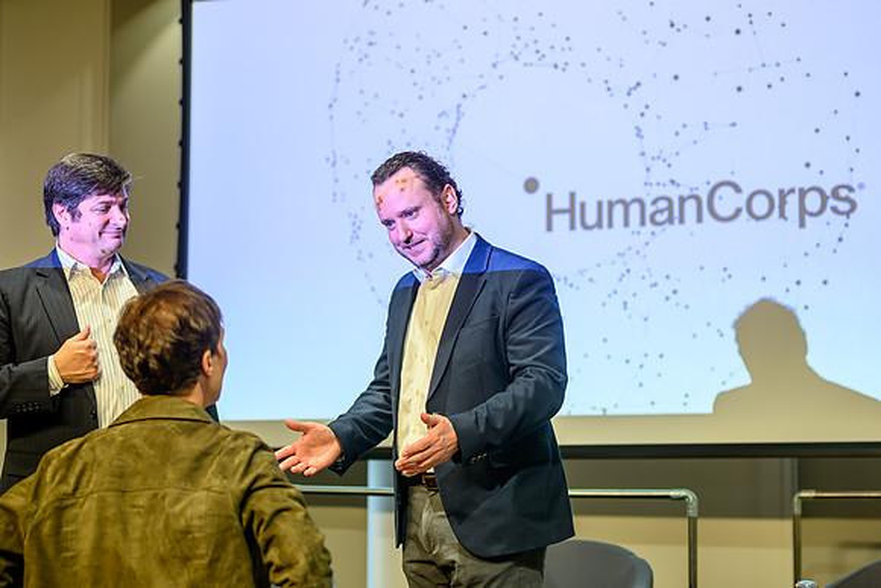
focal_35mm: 76
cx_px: 440
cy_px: 294
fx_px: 1865
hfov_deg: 26.6
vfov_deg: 17.9
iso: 100
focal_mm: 50
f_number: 1.8
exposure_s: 1/200
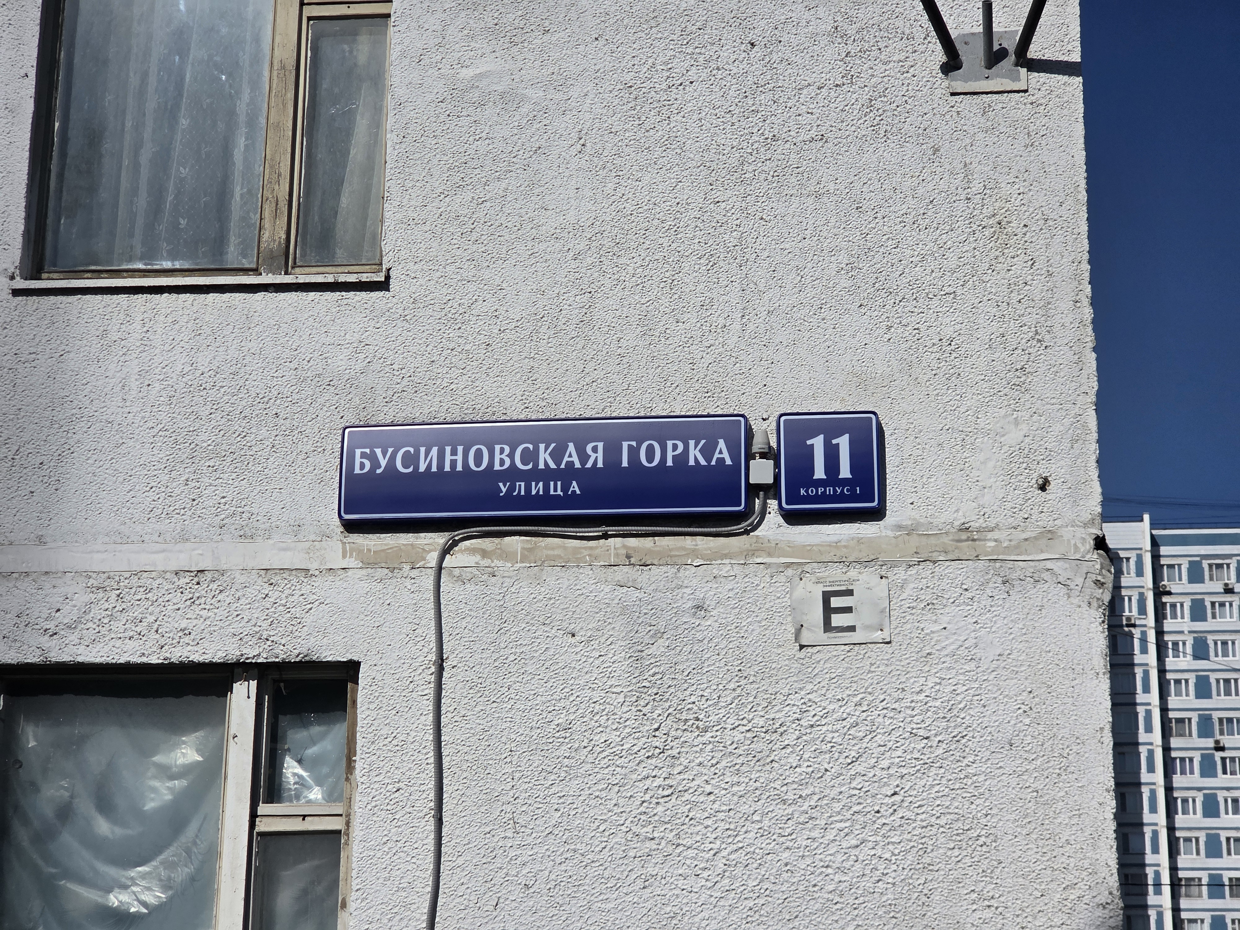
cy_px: 465
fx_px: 2472
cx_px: 620
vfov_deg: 21.3
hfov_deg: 28.2
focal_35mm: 69
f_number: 2.4
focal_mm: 7
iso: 25
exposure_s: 1/4612
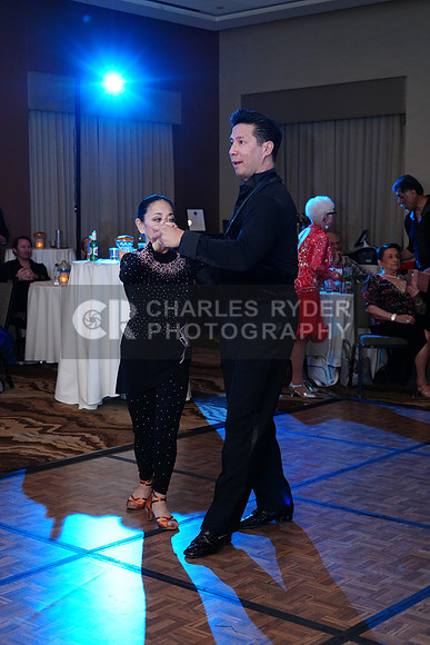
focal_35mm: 52
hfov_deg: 26.0
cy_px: 322
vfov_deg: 38.2
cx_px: 215
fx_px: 931
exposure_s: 1/200
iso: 4000
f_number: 5
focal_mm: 52
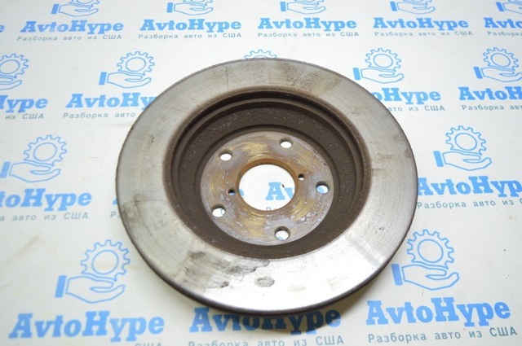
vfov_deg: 41.6
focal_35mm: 32
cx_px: 261
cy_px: 173
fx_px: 456
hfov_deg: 59.6
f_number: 3.8
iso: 400
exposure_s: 1/40
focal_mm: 21
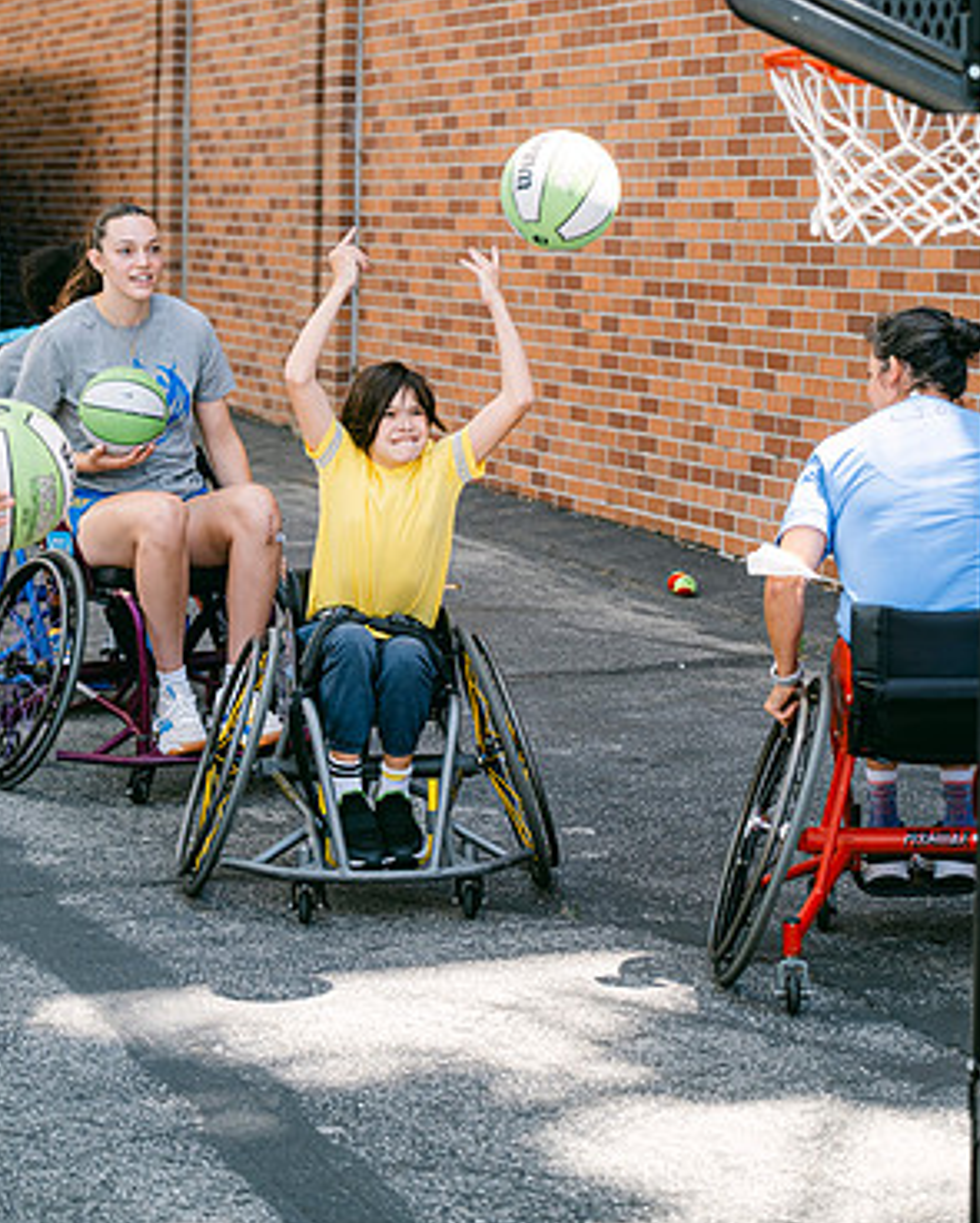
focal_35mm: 86
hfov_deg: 17.9
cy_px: 492
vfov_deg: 22.2
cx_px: 488
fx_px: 3114
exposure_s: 1/340
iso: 160
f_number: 2.8
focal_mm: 50
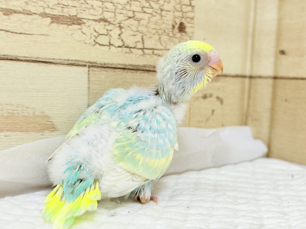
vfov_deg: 28.0
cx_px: 153
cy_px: 114
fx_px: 460
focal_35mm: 52
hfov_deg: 36.8
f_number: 1.6
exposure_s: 1/50
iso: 64
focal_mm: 5.96
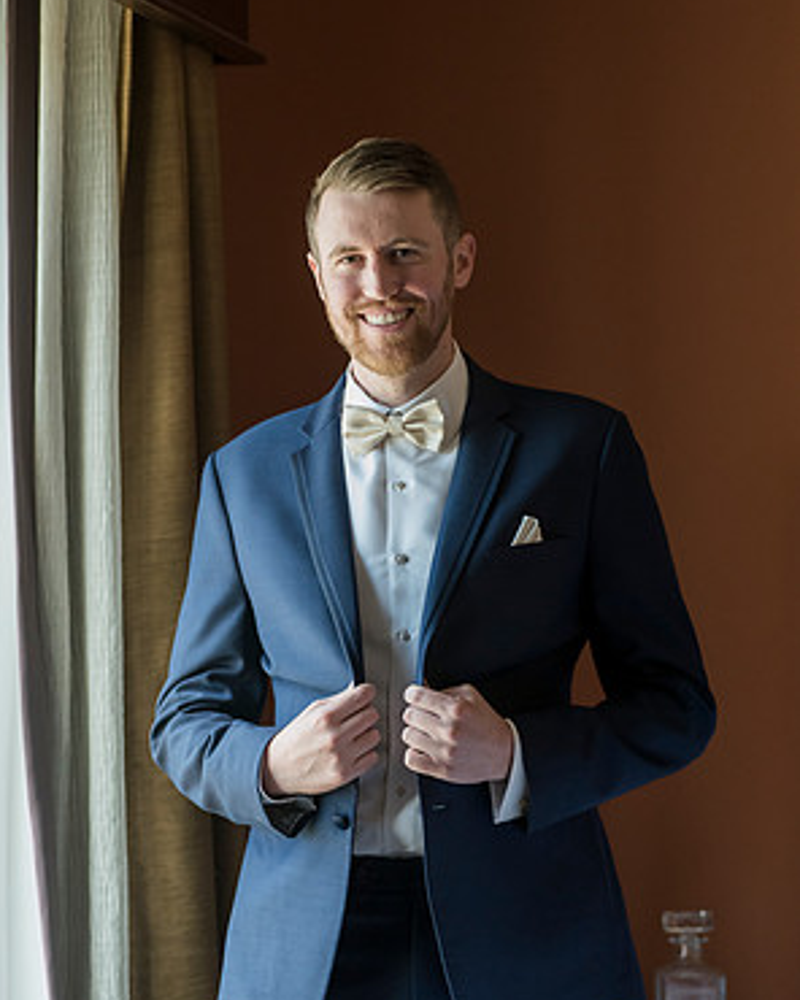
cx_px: 400
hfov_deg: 12.9
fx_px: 3552
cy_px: 414
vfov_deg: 16.0
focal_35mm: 120
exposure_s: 1/640
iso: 2500
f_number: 3.5
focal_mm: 105
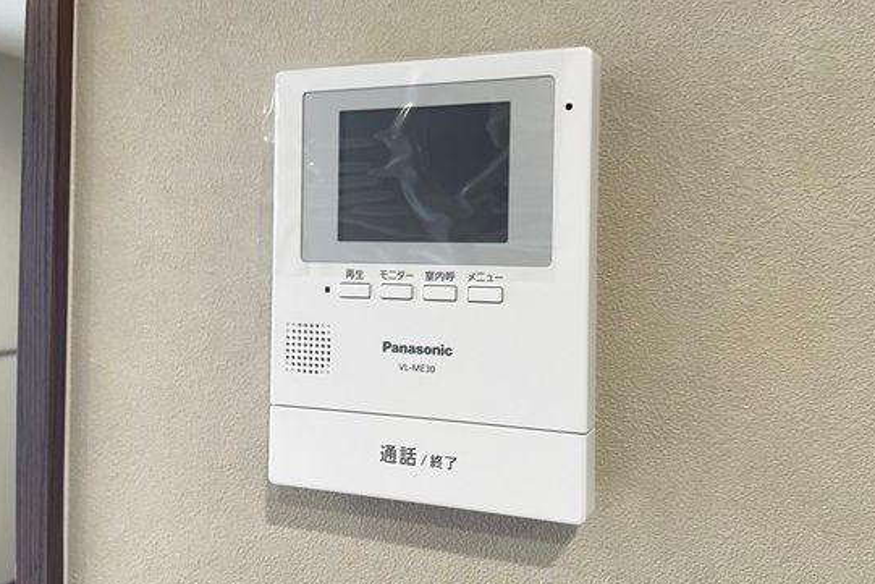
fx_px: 681
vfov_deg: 46.4
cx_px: 445
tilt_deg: +0.0
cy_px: 260
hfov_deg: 65.5
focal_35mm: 28
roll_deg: -1.0
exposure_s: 1/60
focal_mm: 4.2
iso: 100
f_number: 1.6
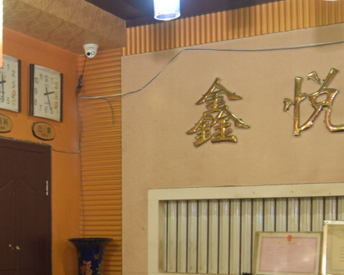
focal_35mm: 66
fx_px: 672
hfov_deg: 27.2
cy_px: 224
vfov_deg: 22.8
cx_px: 5
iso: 500
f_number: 5
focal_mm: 11
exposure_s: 1/10
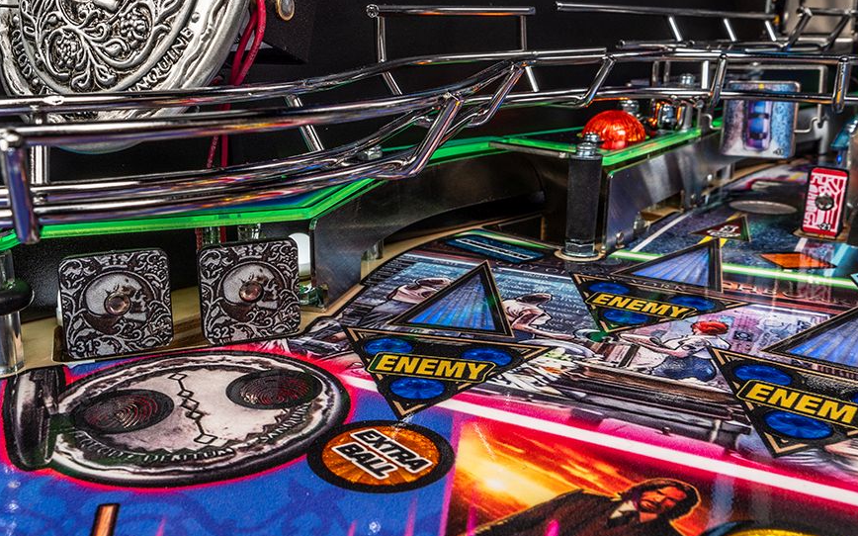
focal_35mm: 38
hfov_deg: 51.4
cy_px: 239
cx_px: 367
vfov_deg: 33.5
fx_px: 888
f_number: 10
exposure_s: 1/125
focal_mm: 14
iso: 100
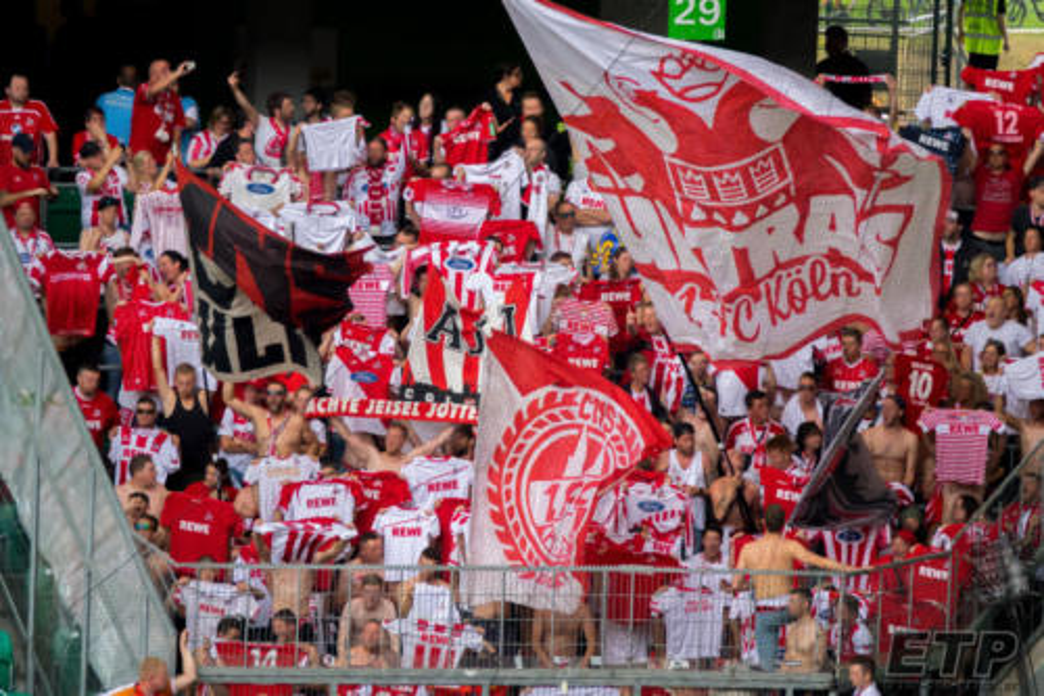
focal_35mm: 509
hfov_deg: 4.1
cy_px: 348
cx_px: 522
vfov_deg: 2.7
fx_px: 14755
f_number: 4
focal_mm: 186.64
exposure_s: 1/800
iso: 800
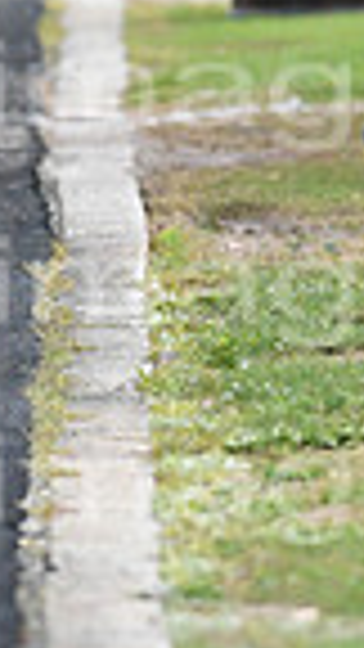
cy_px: -200
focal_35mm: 1904
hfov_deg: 0.6
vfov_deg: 1.1
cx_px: -90
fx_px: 32670
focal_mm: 300
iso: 3200
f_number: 4
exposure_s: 1/1600
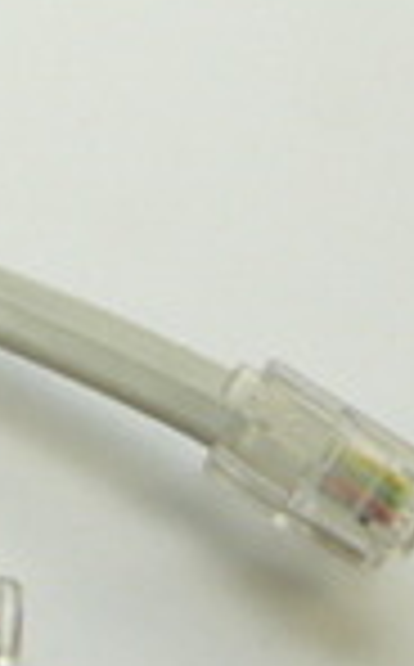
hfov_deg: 7.9
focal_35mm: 155
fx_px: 2809
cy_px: -202
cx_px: -522
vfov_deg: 13.1
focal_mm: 6
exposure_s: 1/60
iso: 100
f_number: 2.8
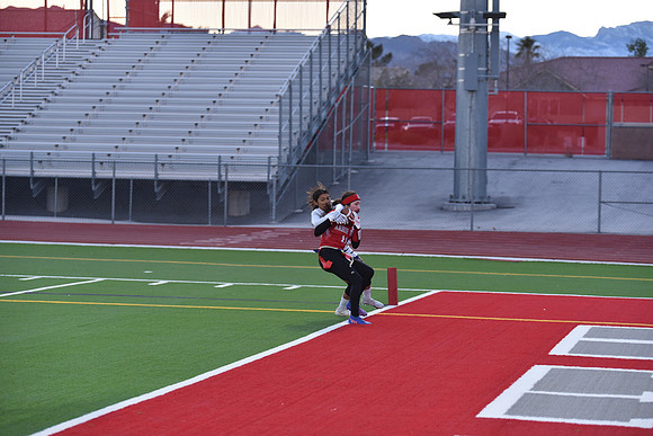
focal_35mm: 100
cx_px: 326
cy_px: 218
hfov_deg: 20.4
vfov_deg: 13.7
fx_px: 1814
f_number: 2.8
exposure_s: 1/500
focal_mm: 100
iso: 800
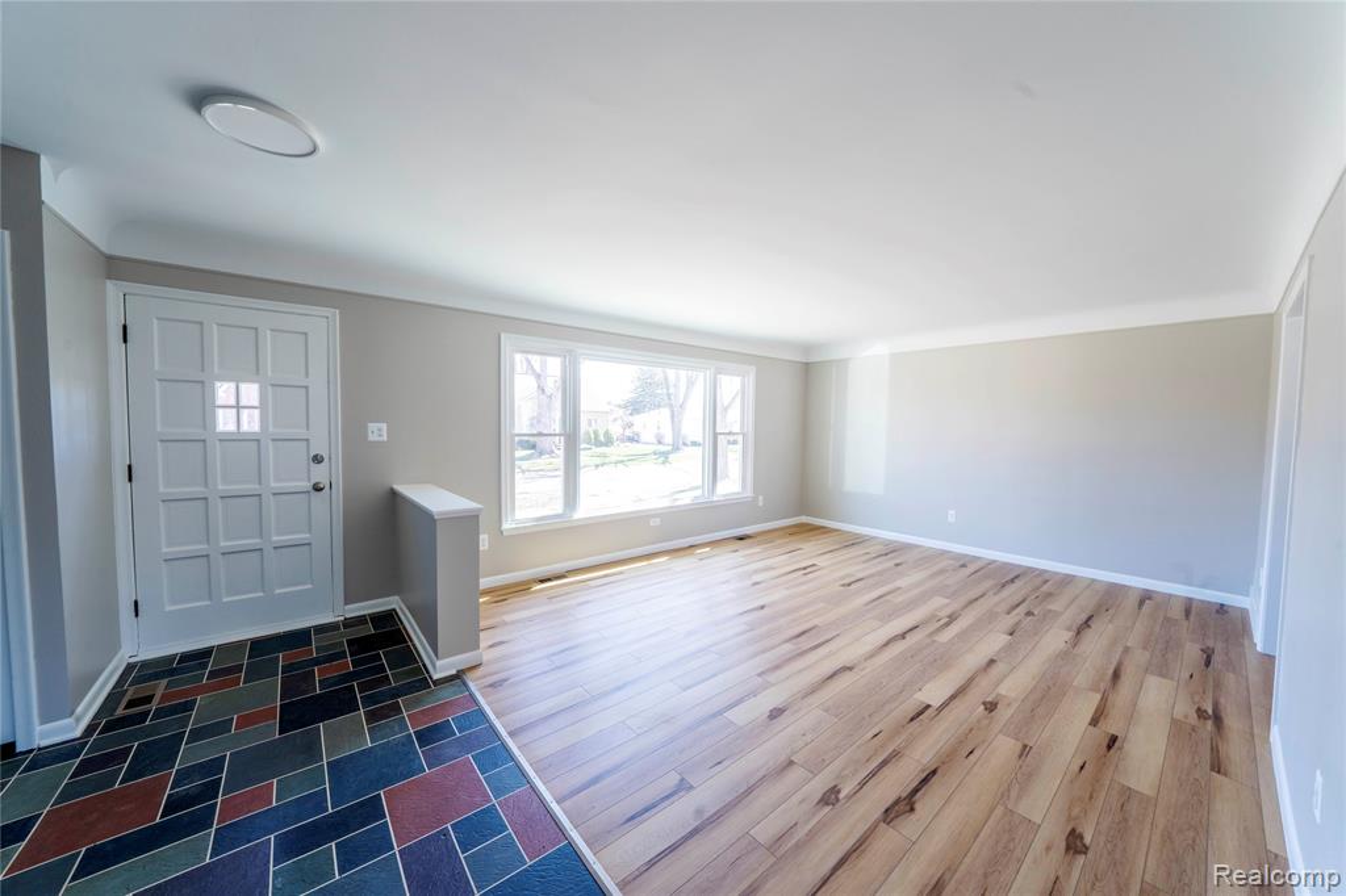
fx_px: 448
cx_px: 673
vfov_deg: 90.0
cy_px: 448
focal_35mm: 12
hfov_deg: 112.6
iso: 100
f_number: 9
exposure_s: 1/6
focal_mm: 12
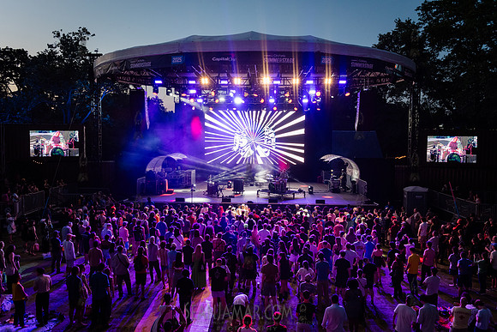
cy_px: 166
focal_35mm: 31
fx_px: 428
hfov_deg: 60.2
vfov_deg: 42.3
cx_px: 248
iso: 4000
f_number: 4
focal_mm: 31
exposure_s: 1/320
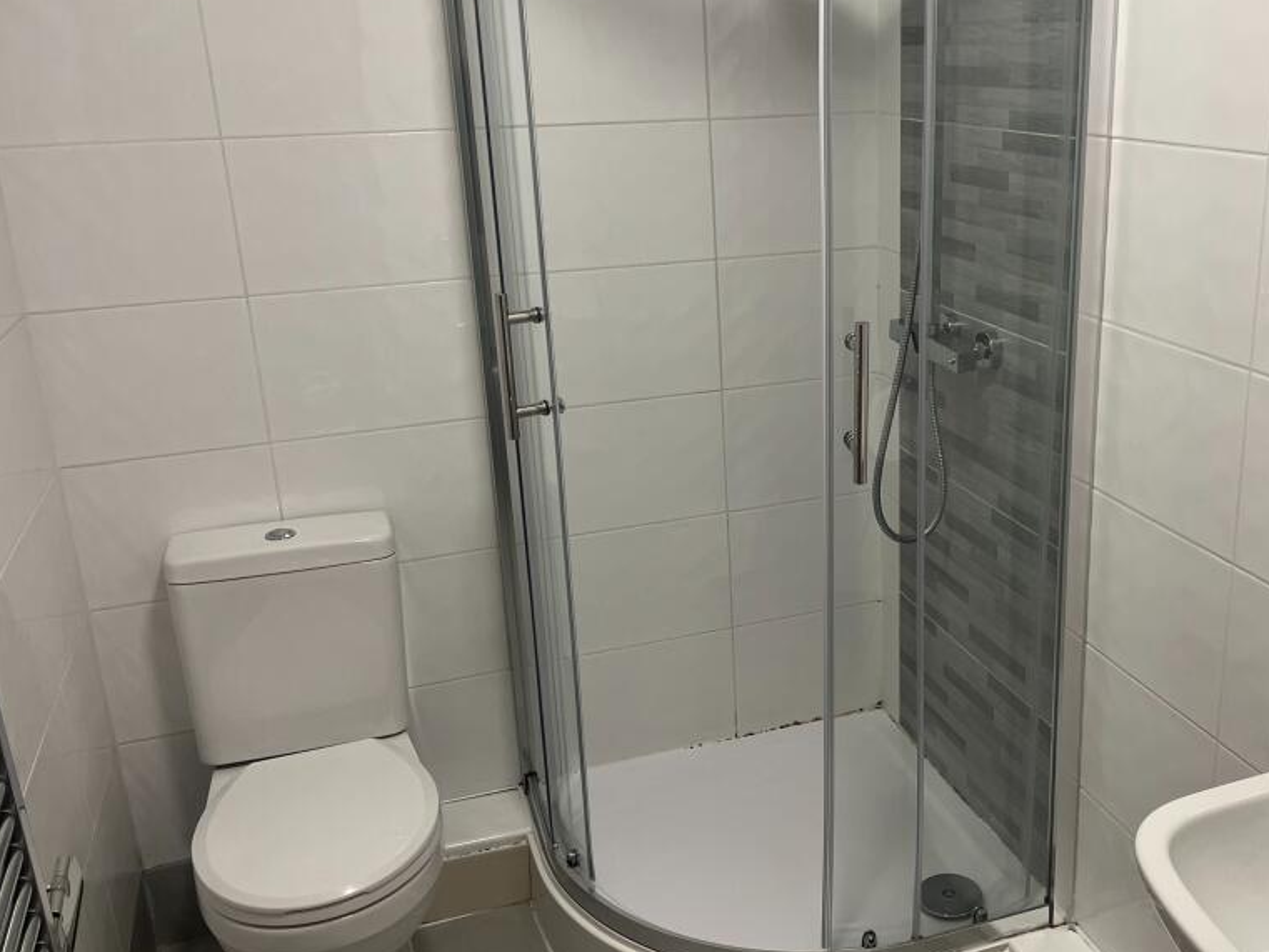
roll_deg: +1.0
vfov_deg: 40.7
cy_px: 453
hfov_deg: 51.8
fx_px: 1283
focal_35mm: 35
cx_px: 822
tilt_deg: -18.3
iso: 125
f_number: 1.6
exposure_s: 1/100
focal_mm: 5.1
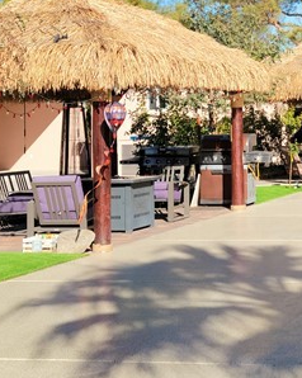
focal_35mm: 94
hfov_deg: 15.9
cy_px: 84
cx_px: 326
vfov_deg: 20.2
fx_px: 1051
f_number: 2
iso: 25
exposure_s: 1/833
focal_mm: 5.9
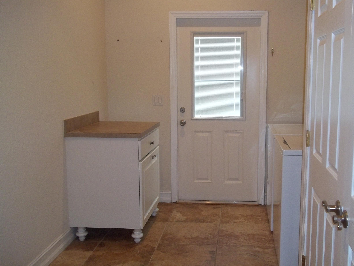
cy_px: 133
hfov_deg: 47.6
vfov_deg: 36.8
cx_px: 214
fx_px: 399
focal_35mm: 39
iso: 160
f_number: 2.9
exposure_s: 1/30
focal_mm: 5.7
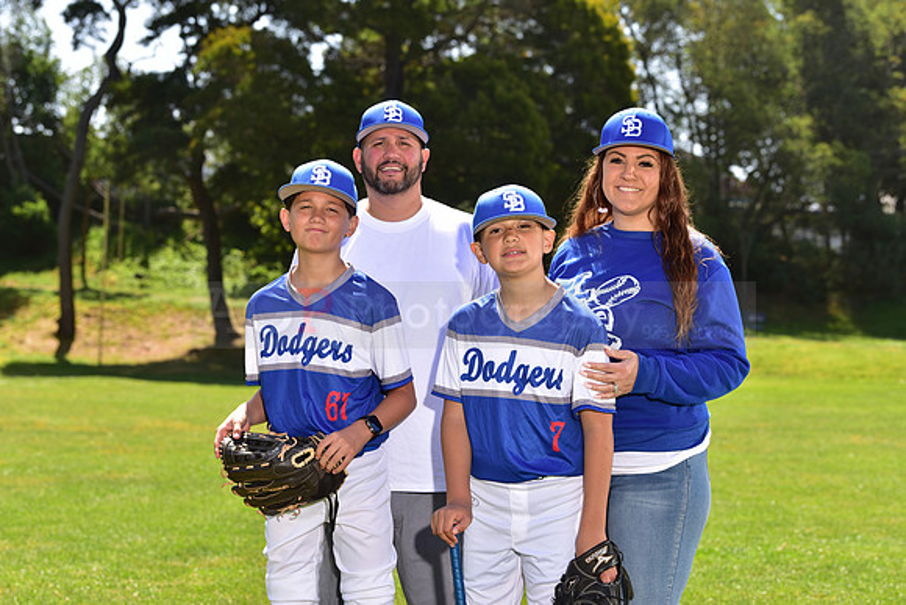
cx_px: 453
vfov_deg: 16.7
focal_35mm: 82
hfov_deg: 24.8
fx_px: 2064
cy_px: 302
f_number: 5.6
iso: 80
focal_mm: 82
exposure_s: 1/200
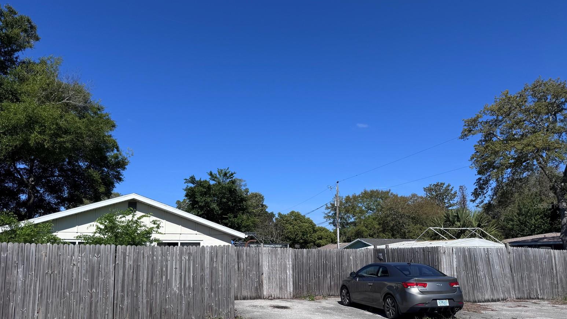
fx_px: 406
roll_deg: -0.3
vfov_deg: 42.5
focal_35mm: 27
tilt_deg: +7.4
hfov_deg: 69.8
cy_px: 205
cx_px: 276
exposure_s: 1/6410
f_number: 1.78
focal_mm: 6.76
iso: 80
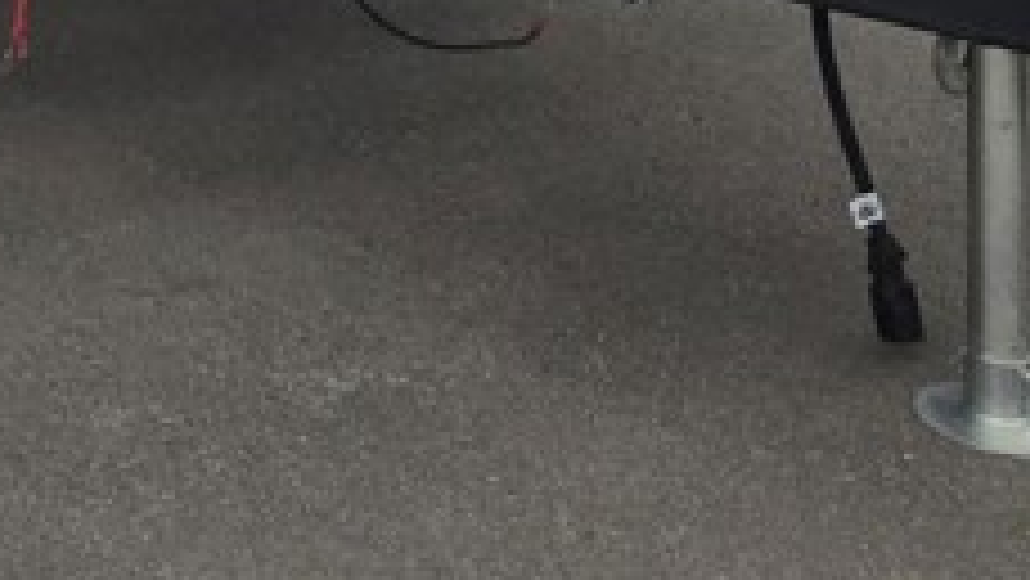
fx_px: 3060
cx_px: -355
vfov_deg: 8.9
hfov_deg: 17.7
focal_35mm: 112
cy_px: -1133
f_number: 1.8
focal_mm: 5.4
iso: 25
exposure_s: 1/396
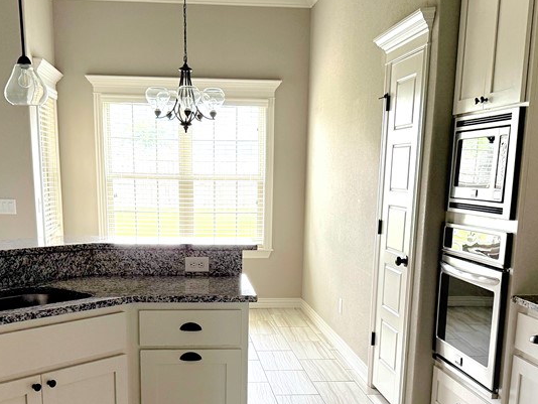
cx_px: 252
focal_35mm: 46
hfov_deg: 41.2
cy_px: 333
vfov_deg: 30.6
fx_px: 715
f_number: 1.78
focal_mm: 6.76
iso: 250
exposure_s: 1/60.2
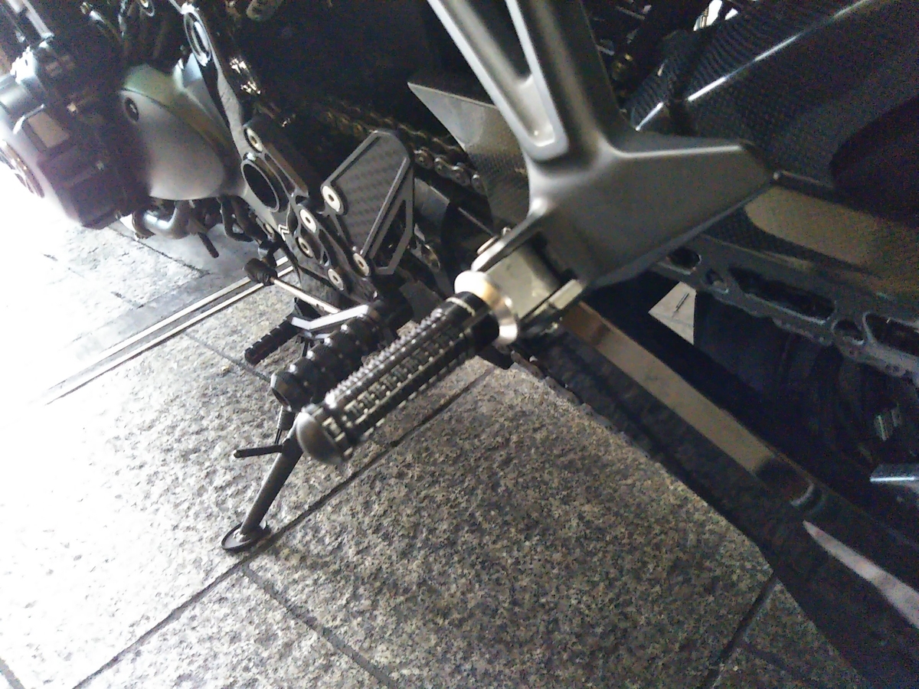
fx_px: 796
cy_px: 344
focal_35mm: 30
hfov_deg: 60.0
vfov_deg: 46.8
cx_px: 460
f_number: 2.2
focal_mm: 4
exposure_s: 1/23
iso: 836
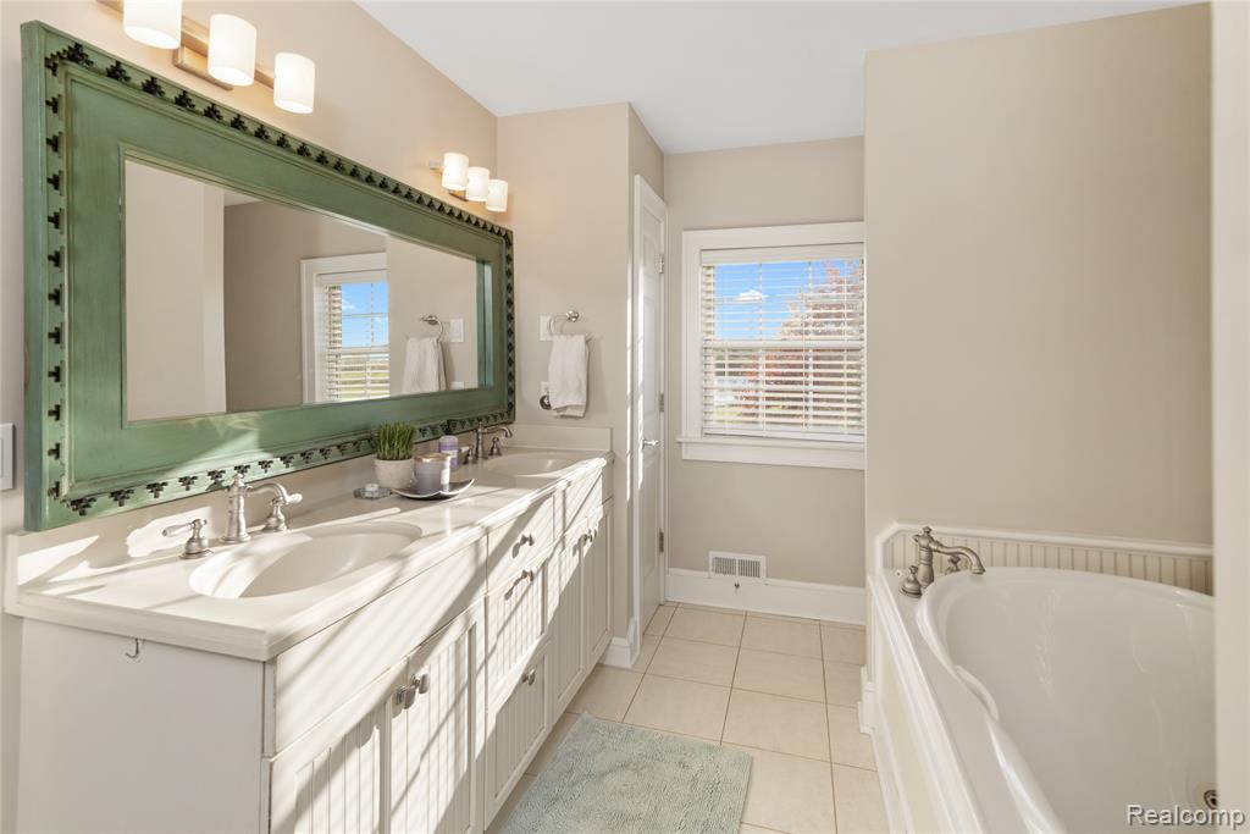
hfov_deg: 93.3
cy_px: 417
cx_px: 625
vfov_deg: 70.5
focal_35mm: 17
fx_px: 590
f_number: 9
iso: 320
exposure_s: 1/50
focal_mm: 17
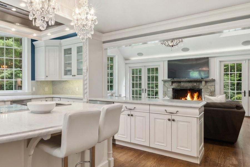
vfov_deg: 50.9
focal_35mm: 25
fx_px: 173
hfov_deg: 66.3
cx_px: 57
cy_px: 99
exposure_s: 1/5
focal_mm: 14
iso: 200
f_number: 11
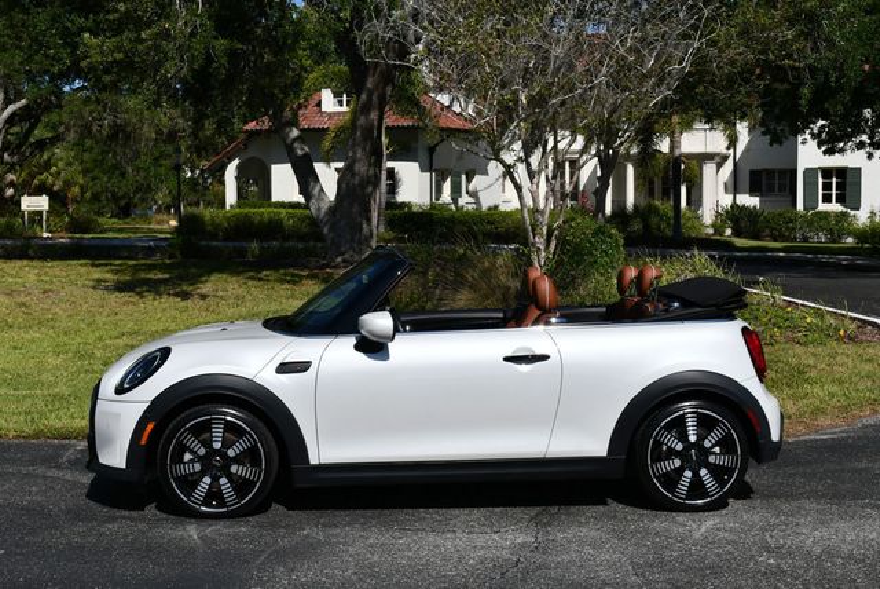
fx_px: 1272
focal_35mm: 52
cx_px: 440
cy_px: 294
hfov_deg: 38.2
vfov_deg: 26.0
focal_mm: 26
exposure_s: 1/400
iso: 100
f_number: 9
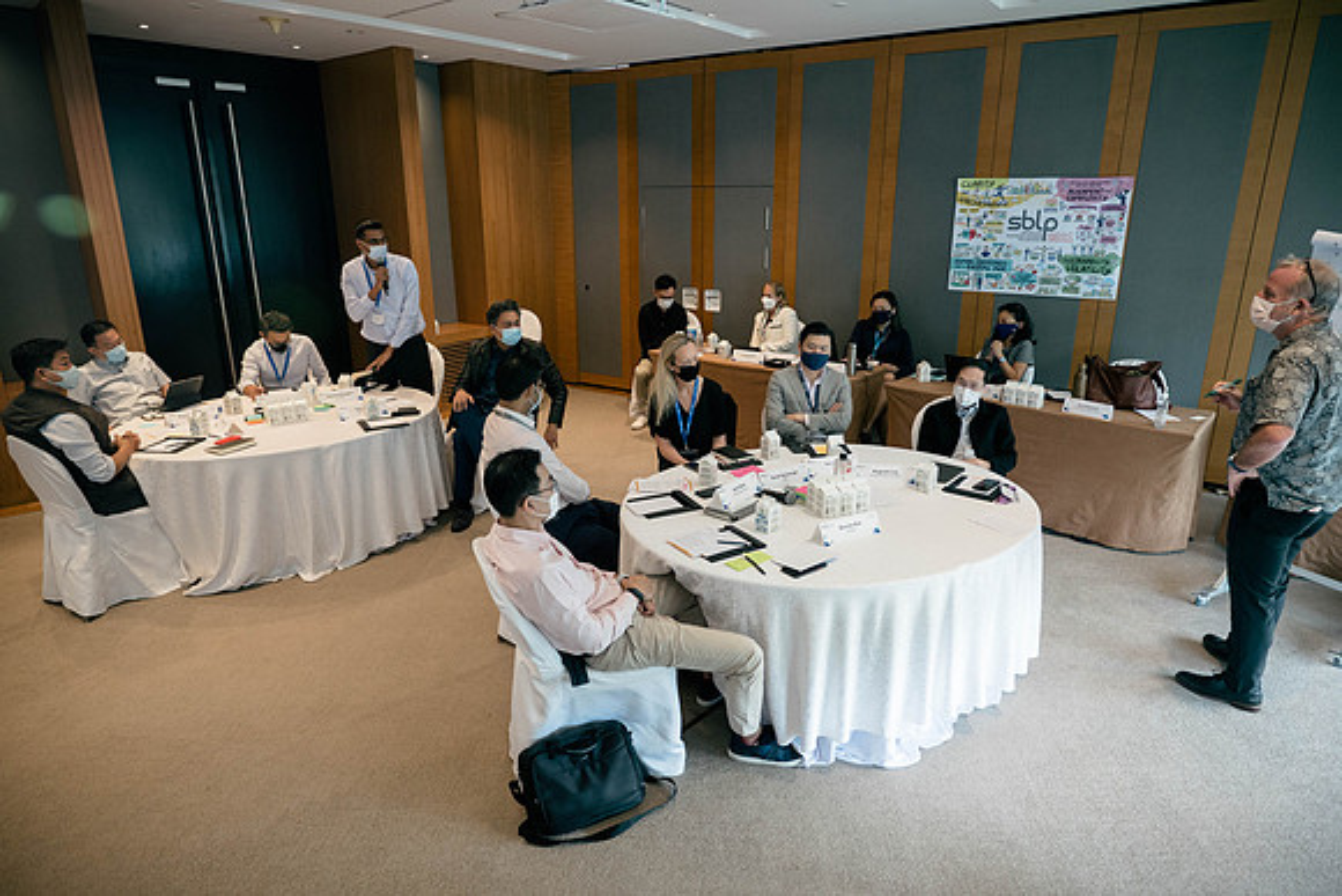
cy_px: 448
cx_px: 671
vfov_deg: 60.0
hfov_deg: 81.7
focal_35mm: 21
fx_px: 776
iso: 500
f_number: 1.7
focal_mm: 10
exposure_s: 1/100
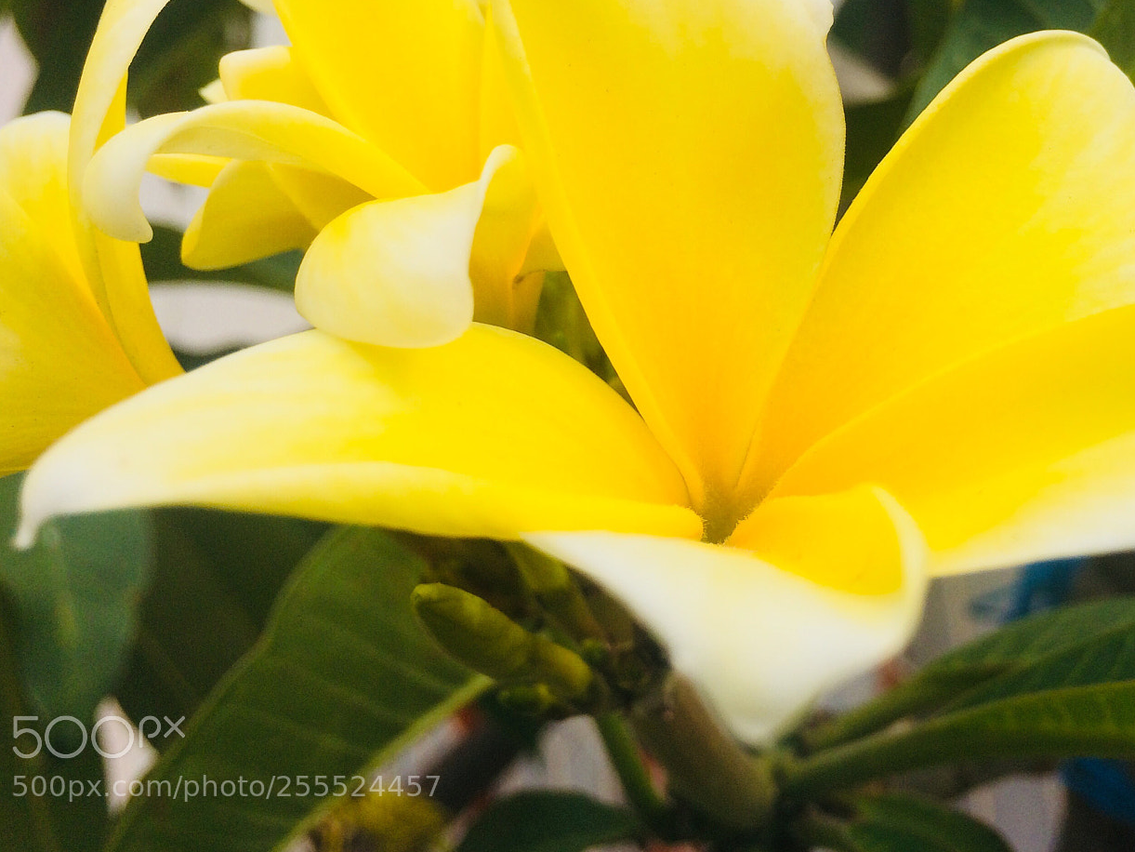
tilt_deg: +9.0
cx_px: 698
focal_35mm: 38
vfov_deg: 37.4
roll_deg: +6.1
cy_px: 301
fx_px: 1246
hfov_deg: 48.6
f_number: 2.2
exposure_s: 1/1786
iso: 32
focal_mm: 4.15
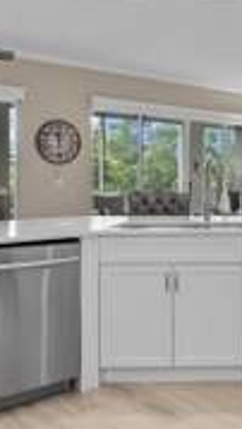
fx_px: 512
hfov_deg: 24.2
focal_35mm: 45
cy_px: 182
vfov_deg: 45.3
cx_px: 290
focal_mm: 16
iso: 100
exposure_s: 1/1.25
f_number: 8
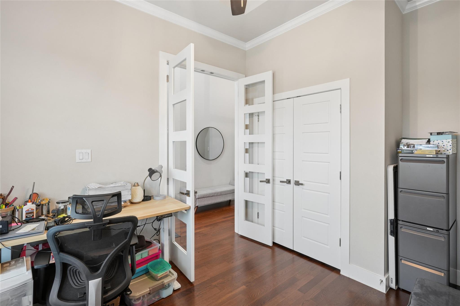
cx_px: 230
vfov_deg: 70.4
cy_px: 153
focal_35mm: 17
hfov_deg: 93.3
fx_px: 217
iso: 400
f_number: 8
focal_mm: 17
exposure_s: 1/13
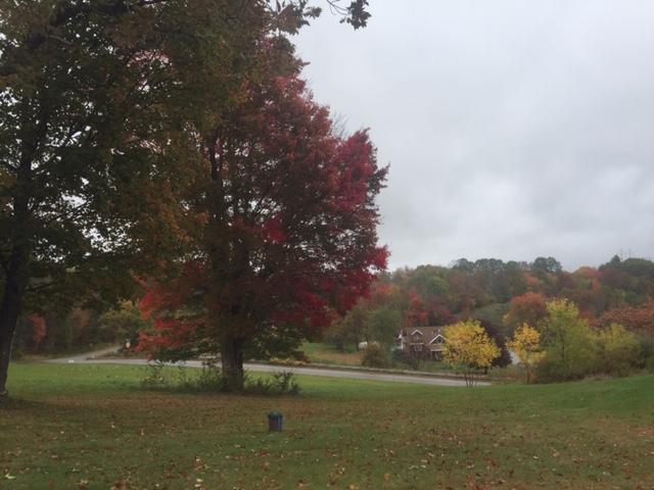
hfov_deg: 61.7
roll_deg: +1.8
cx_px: 327
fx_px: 548
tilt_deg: +6.6
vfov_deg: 48.2
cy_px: 245
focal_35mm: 29
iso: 32
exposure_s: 1/1014
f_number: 2.2
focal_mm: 4.15
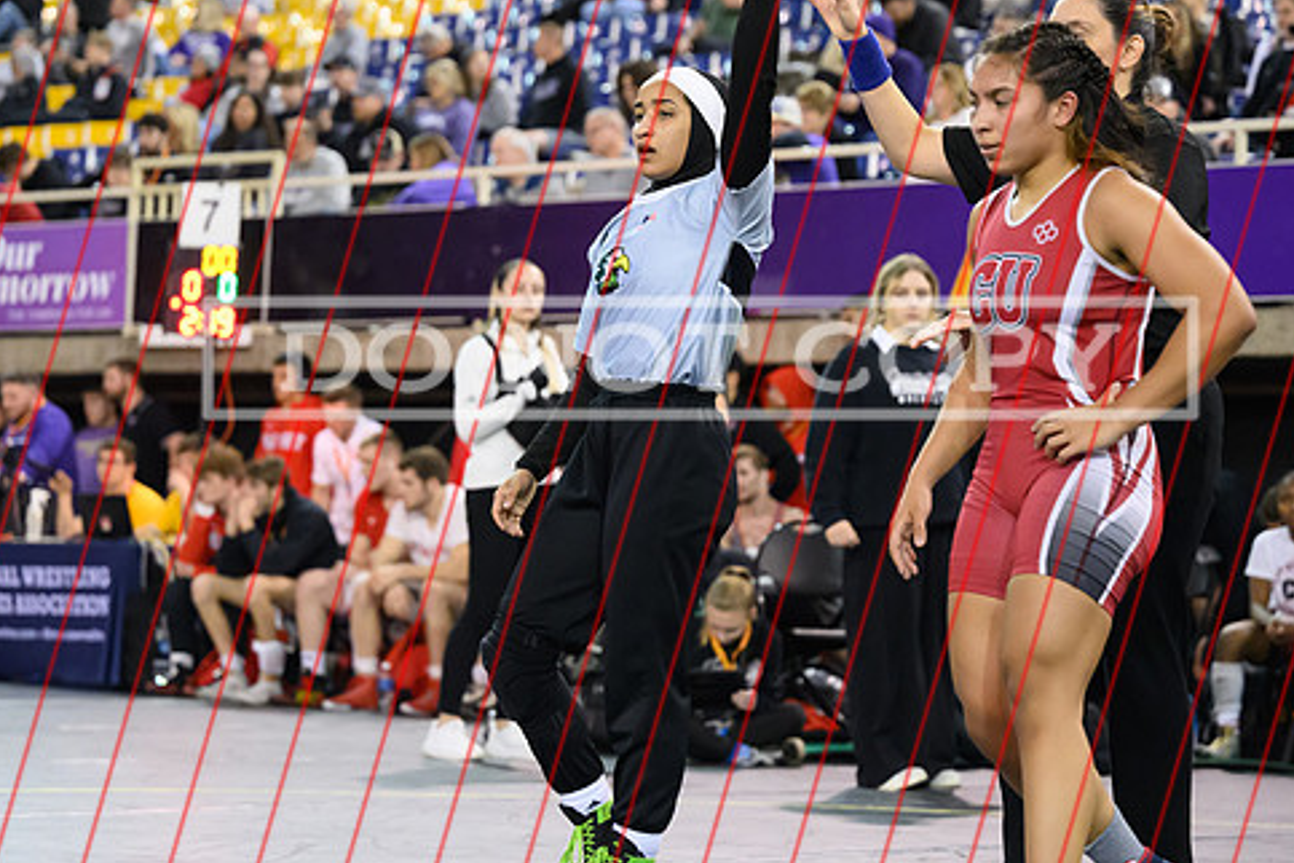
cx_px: 644
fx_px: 3954
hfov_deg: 18.6
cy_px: 287
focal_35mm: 110
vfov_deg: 12.4
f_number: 2.8
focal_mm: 78
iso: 8000
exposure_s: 1/800
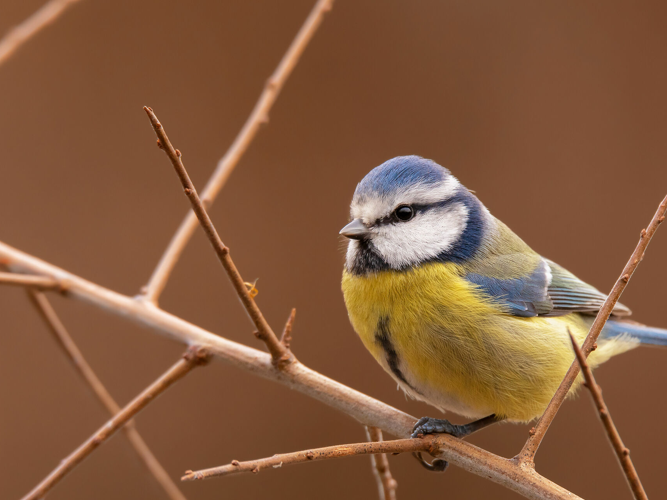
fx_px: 21387
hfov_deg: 1.8
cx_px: 402
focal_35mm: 1110
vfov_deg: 1.3
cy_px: 267
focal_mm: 550
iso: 800
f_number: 8
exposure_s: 1/100
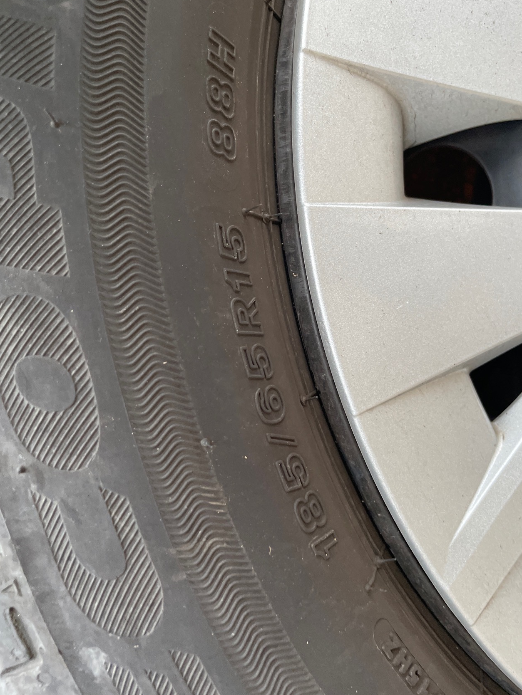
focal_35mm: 28
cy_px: 336
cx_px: 273
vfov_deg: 63.4
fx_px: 563
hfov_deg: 49.7
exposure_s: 1/102
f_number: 1.6
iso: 125
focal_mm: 4.2
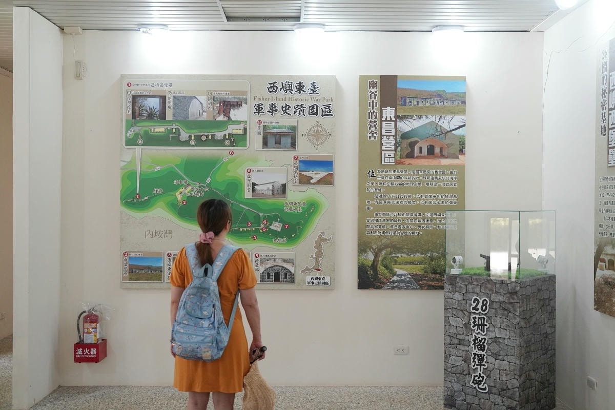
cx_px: 308
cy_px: 205
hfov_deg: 50.7
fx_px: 649
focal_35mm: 38
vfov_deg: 35.1
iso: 1600
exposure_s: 1/160
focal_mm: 38
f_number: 3.2
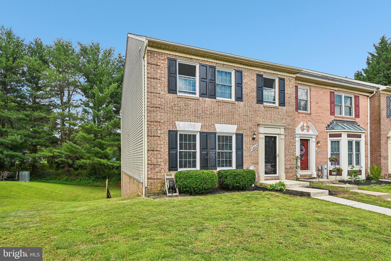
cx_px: 196
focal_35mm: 20
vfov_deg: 63.2
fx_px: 212
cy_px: 130
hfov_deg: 85.4
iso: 100
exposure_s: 1/80
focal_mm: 19.5
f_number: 8
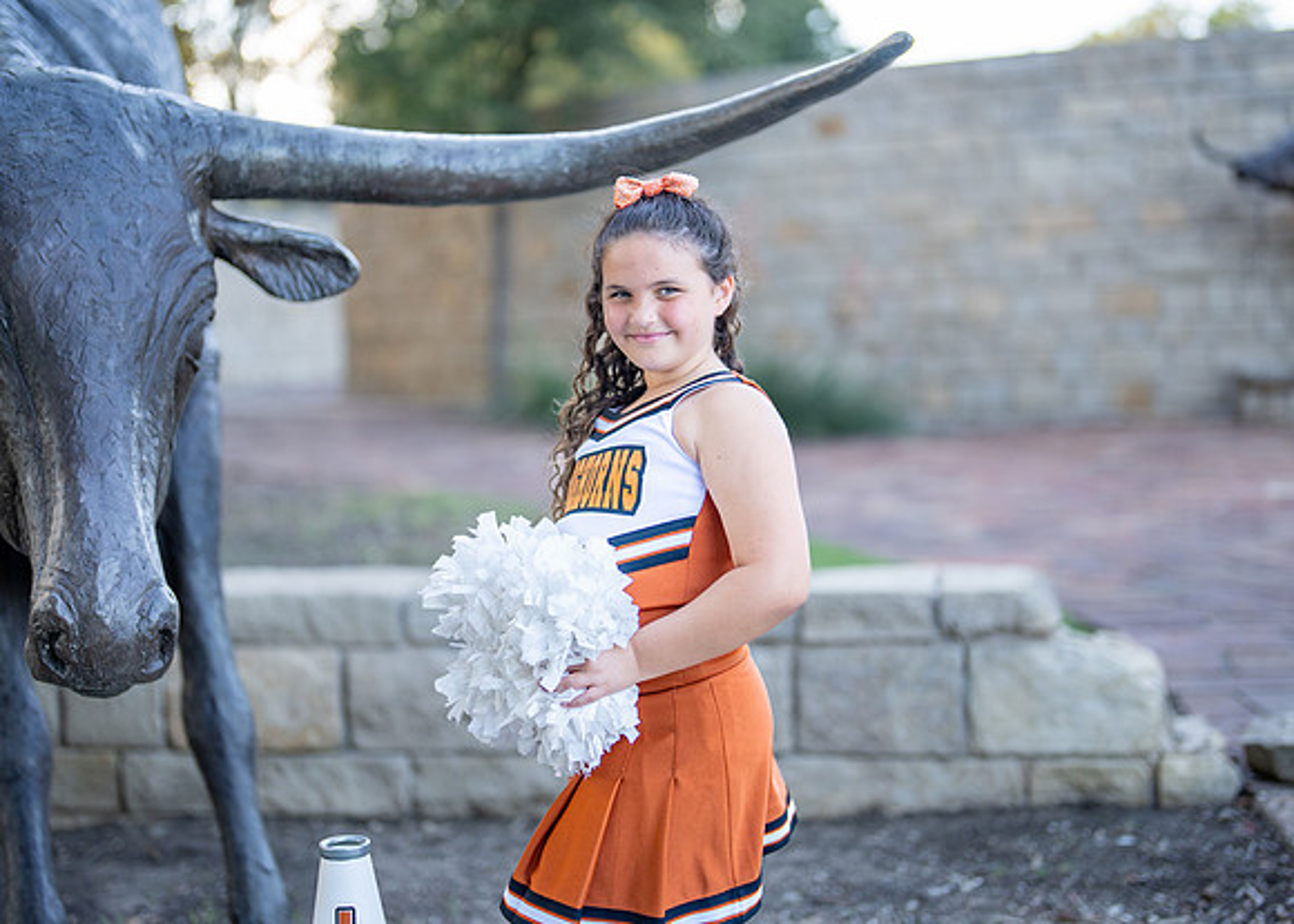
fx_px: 2151
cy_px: 450
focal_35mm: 59
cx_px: 620
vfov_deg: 24.2
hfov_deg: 33.5
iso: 250
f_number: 1.2
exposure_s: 1/1000
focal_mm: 50
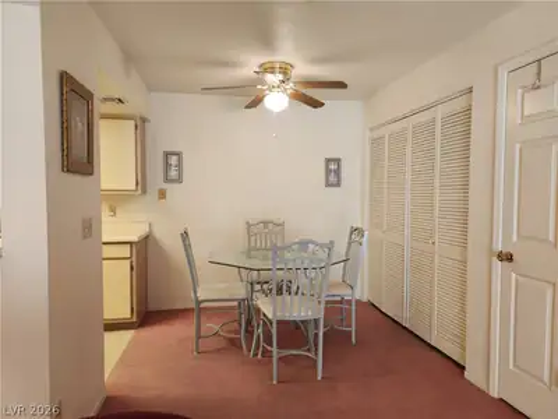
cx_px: 279
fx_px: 371
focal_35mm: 23
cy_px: 210
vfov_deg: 58.9
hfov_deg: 73.9
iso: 200
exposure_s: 1/120
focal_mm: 5.4
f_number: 1.8
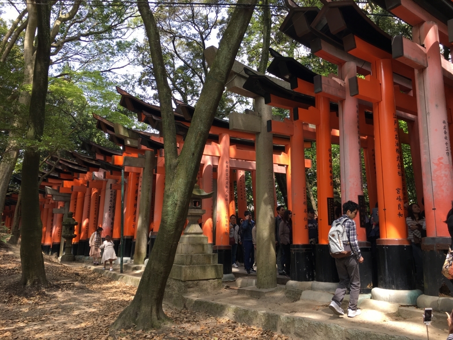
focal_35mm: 29
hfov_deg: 61.7
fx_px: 380
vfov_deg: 48.2
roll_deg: +1.1
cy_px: 170
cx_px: 226
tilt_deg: +10.2
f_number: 2.2
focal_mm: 4.15
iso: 25
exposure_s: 1/211
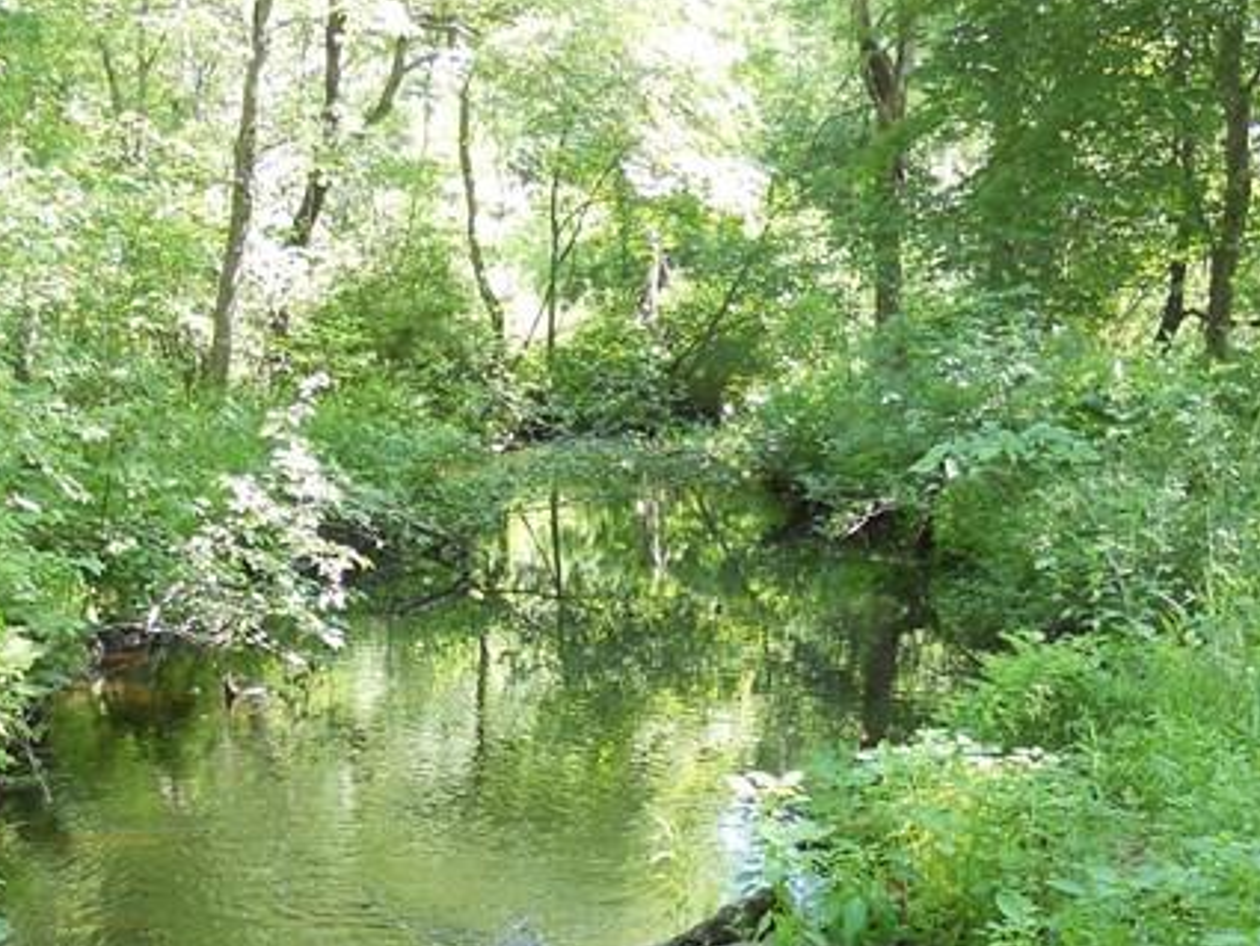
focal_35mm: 65
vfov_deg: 21.1
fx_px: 2367
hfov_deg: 29.8
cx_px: 623
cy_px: 1118
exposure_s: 1/40
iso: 80
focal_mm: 4.9
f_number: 3.2
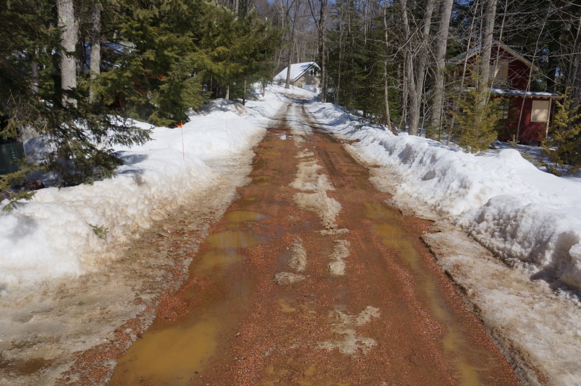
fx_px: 435
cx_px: 290
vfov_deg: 47.8
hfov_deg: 67.4
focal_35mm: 27
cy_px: 193
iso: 100
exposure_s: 1/640
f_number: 8
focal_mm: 18
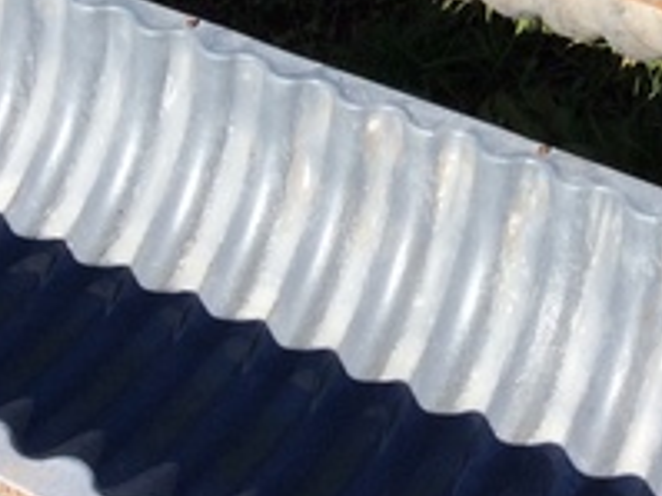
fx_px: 2026
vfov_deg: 13.3
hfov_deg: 18.4
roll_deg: -0.3
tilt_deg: -31.6
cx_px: 529
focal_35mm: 106
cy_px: -218
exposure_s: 1/1100
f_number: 2.4
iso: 32
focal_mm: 3.3
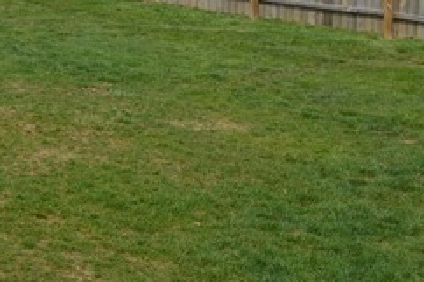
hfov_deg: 19.1
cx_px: -40
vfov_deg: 13.2
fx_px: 1212
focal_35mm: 103
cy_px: 47
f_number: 8
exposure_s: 1/250
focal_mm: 26
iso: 100
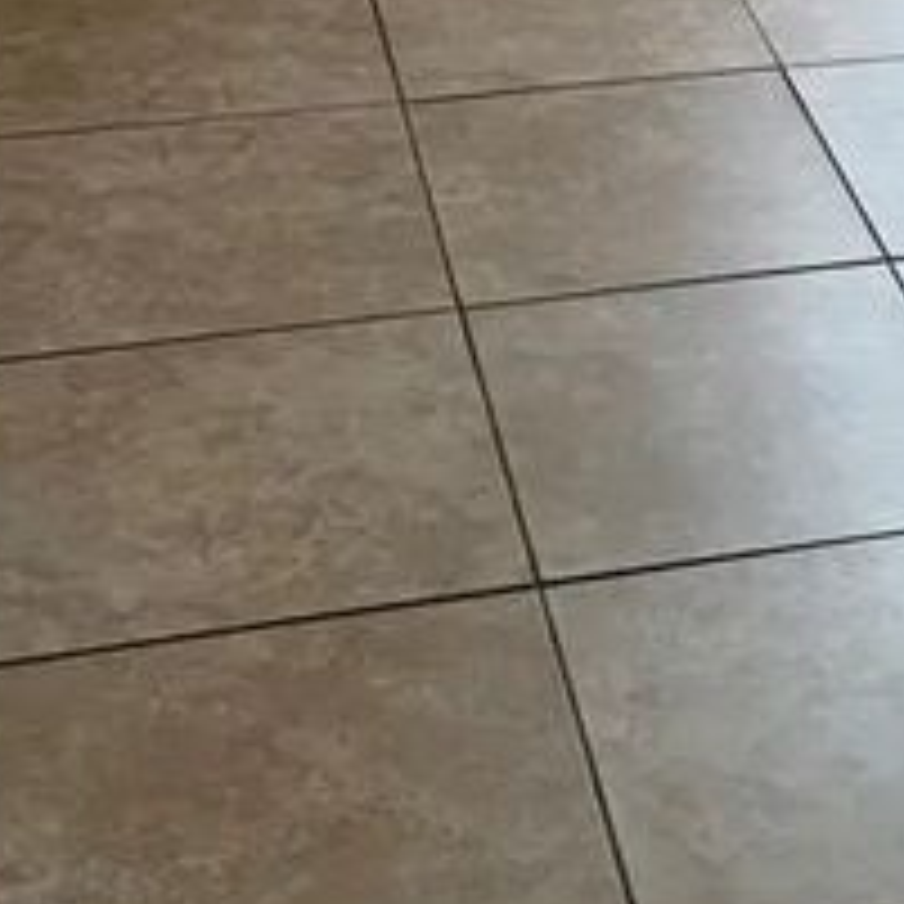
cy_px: -641
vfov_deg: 16.6
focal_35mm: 90
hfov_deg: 18.3
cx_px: 1084
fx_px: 2659
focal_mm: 6.76
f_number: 1.78
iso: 200
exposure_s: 1/146
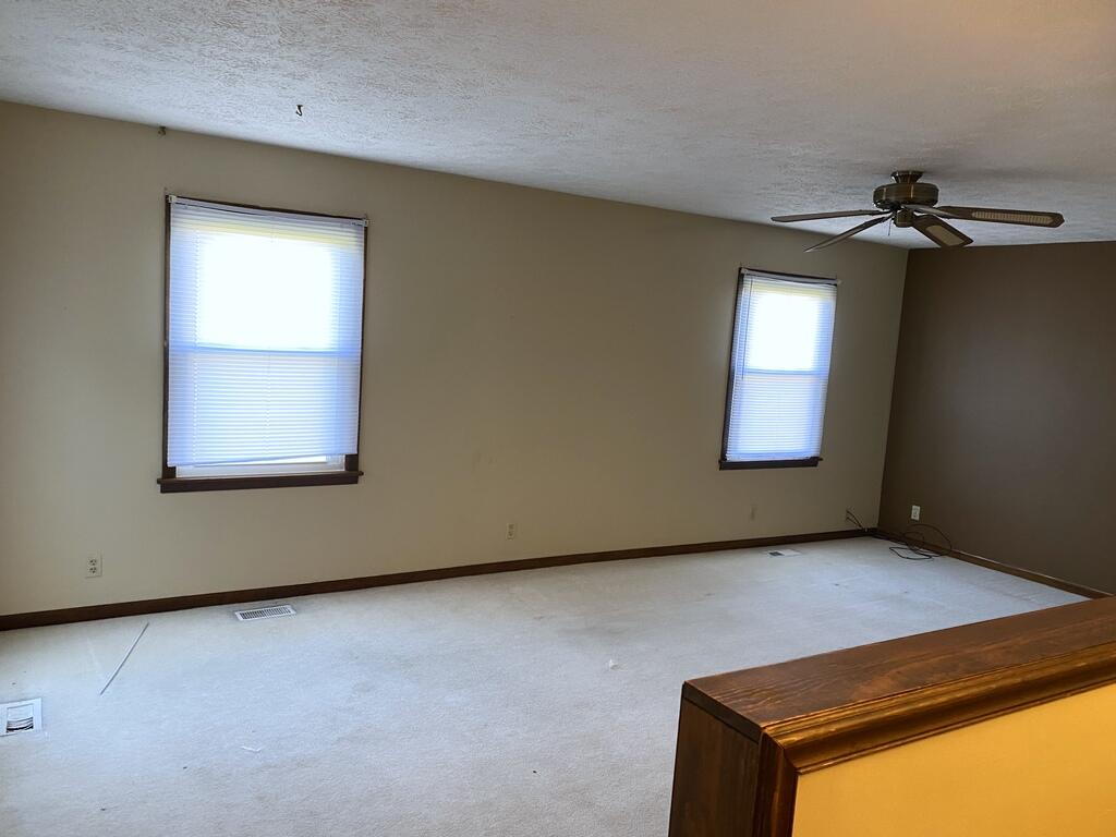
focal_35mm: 26
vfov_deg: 53.1
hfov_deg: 67.3
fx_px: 838
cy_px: 418
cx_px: 558
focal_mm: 4.25
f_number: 1.8
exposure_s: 1/60
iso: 160
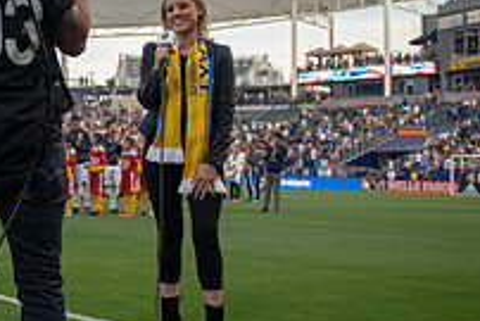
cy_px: 108
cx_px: -86
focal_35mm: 69
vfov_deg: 19.7
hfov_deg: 26.3
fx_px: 921
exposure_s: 1/1000
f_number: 2.8
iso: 400
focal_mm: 24
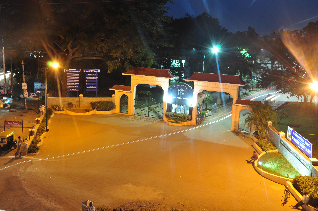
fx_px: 371
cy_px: 106
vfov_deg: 31.8
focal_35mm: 42
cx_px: 159
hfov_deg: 46.4
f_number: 13
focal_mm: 28
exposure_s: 25
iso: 200
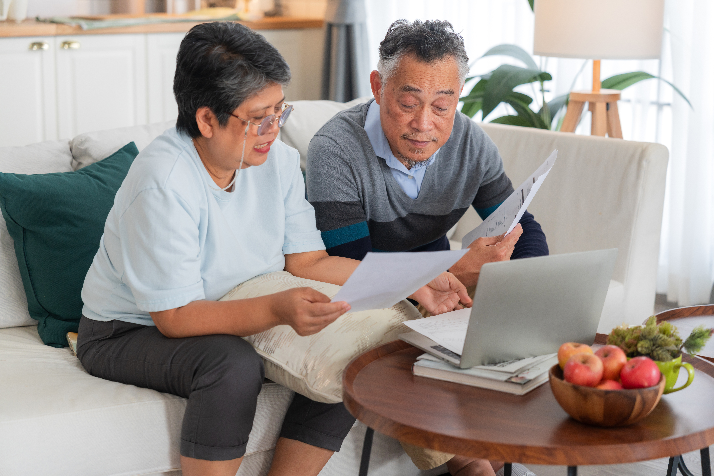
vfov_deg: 19.5
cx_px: 357
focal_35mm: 70
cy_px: 238
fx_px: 1388
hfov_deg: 28.8
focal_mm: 70
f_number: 2.8
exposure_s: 1/400
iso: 400
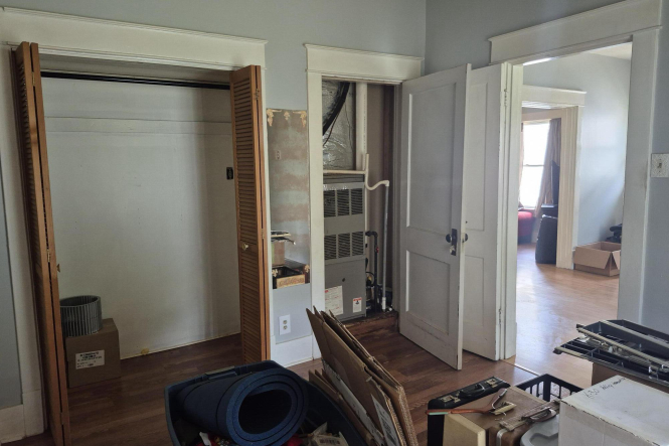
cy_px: 222
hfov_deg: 73.8
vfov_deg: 53.1
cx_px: 334
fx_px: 446
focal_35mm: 24
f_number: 1.8
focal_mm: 5.4
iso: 400
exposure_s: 1/120
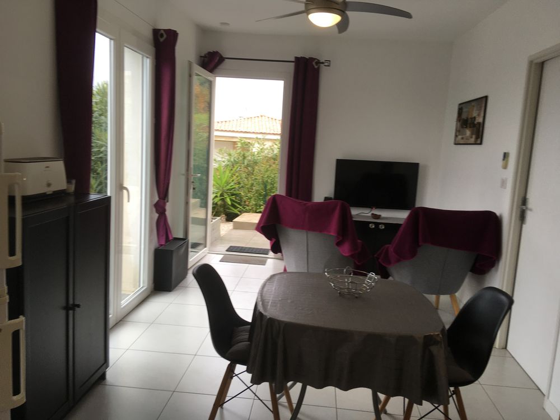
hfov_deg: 61.7
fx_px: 469
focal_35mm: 29
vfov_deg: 48.2
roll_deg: -2.9
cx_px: 280
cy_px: 210
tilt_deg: -7.2
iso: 25
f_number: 2.2
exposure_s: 1/50
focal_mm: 4.15
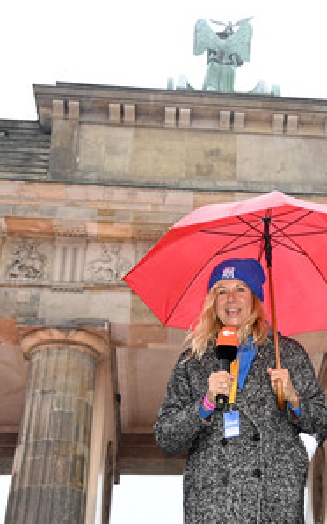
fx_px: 1056
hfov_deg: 17.1
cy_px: 262
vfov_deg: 27.9
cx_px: 352
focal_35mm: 74
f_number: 6.3
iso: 2500
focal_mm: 48
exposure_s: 1/200
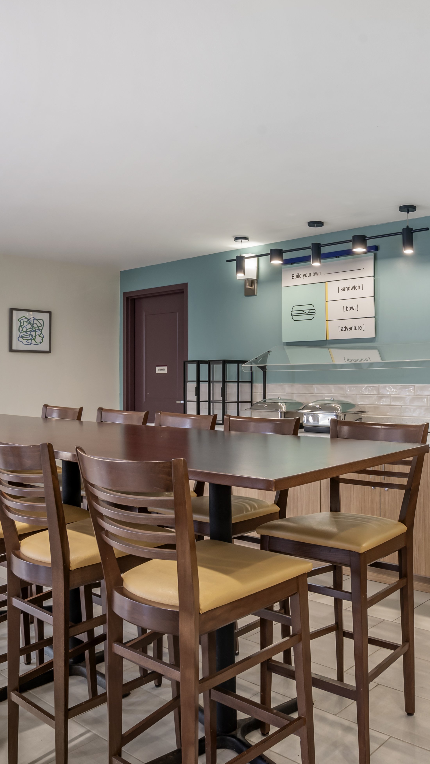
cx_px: 347
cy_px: 387
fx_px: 588
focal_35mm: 29
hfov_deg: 38.6
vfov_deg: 66.1
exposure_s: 1/15
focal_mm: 18
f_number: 10
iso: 400
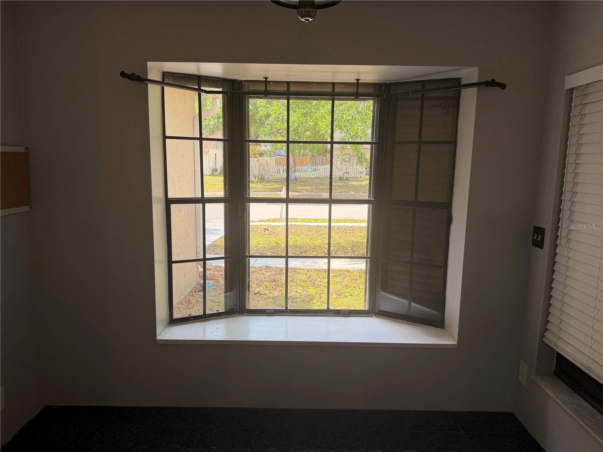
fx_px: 418
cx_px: 302
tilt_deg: -8.6
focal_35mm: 24
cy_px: 226
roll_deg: -0.9
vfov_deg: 56.8
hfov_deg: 71.6
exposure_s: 1/276
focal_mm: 6.76
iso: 64
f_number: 1.78
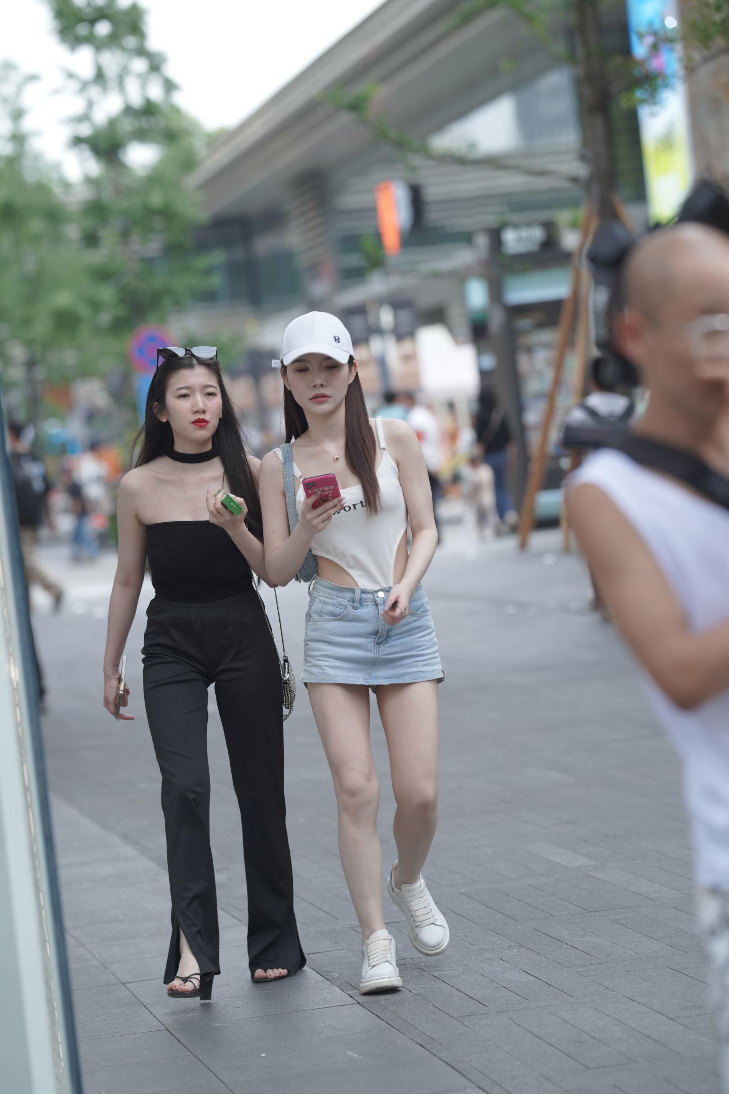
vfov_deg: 15.2
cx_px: 364
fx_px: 4101
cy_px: 547
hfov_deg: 10.2
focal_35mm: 135
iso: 400
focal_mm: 135
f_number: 3.2
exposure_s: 1/500
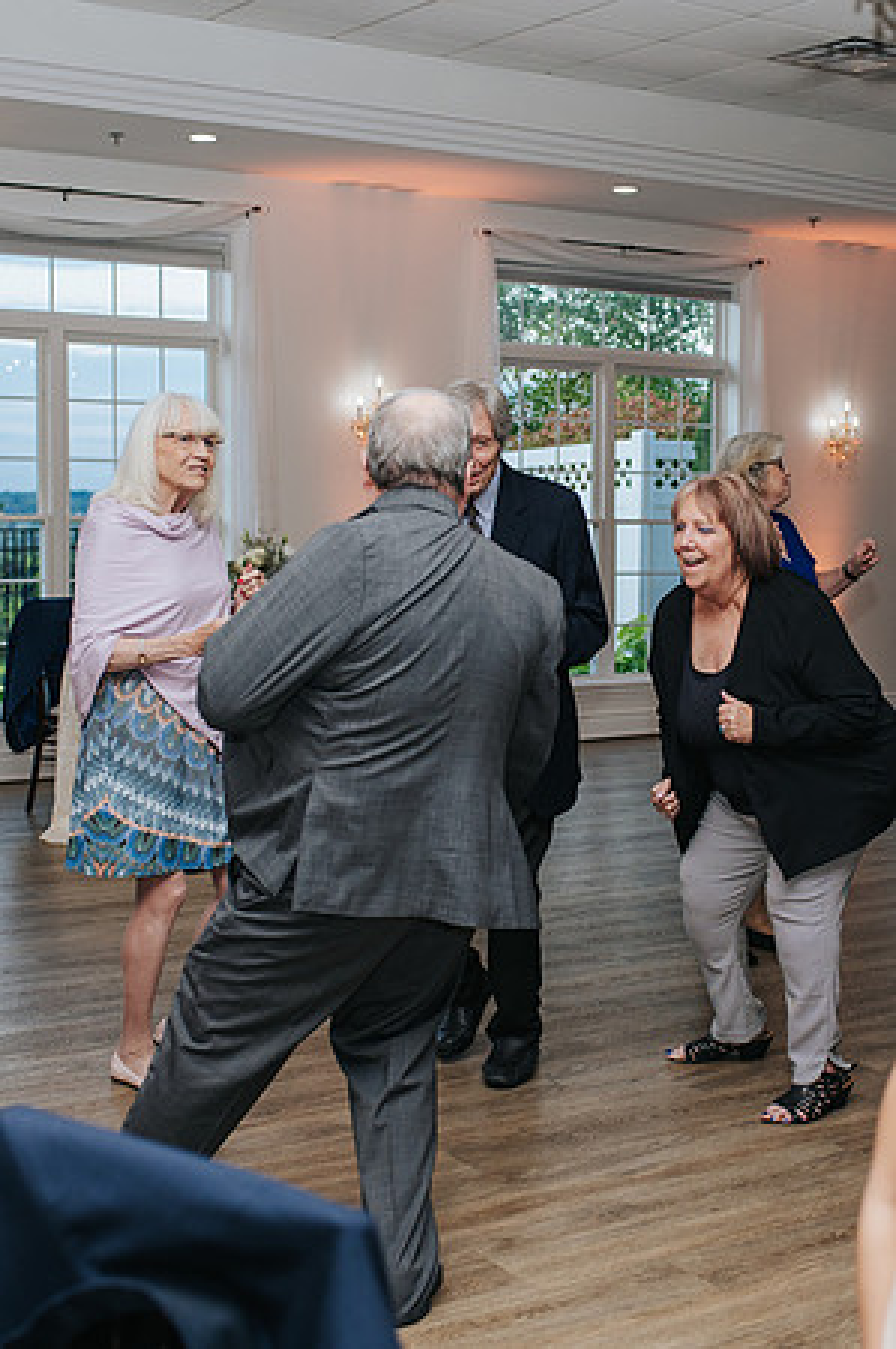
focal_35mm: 53
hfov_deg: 25.6
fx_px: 1967
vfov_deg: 37.8
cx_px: 521
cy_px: 674
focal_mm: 35
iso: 800
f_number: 3.2
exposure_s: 1/200
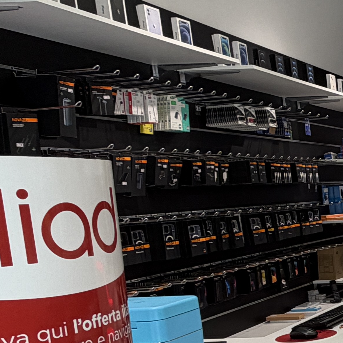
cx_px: 634
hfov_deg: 19.9
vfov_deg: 28.1
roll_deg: +1.8
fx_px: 673
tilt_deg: -8.0
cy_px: 269
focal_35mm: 60
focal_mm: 2.22
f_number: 2.2
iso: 50
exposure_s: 1/121
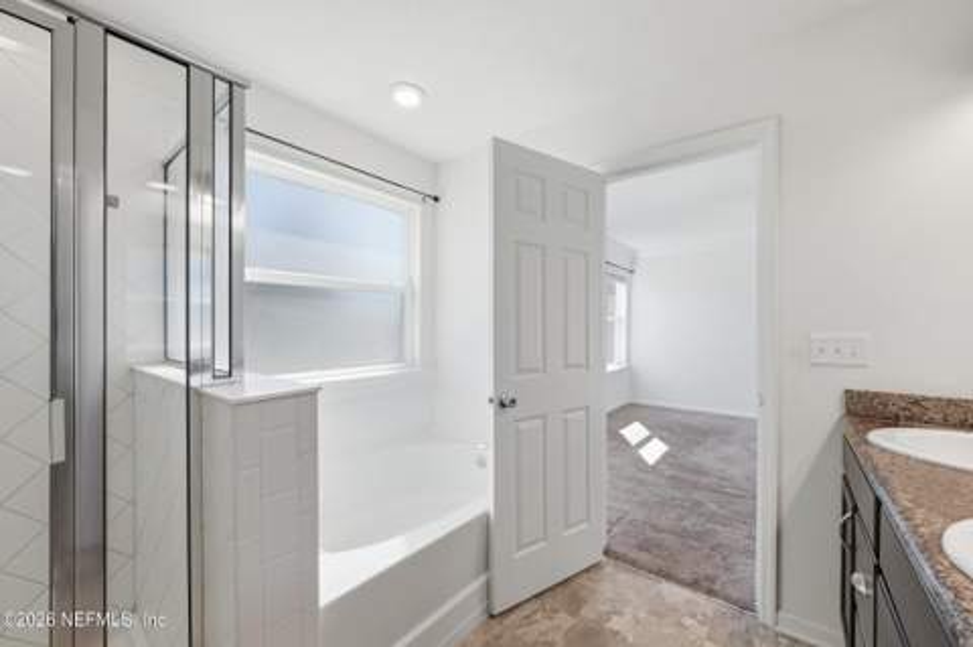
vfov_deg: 81.1
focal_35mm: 14
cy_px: 324
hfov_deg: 104.3
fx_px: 378
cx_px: 486
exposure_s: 1/4000
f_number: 8
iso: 400
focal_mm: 14
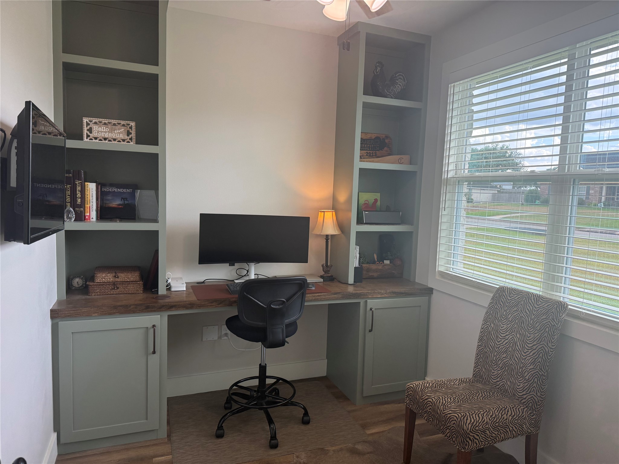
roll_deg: -2.1
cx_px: 310
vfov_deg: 56.8
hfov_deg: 71.6
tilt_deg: -4.6
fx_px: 429
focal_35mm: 24
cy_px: 232
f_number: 1.78
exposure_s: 1/240
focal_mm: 6.76
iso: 100
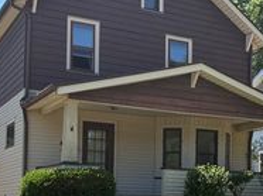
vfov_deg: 20.6
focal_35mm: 70
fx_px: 531
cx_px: 175
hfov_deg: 27.6
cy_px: 171
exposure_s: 1/1706
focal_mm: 5.96
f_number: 1.6
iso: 50
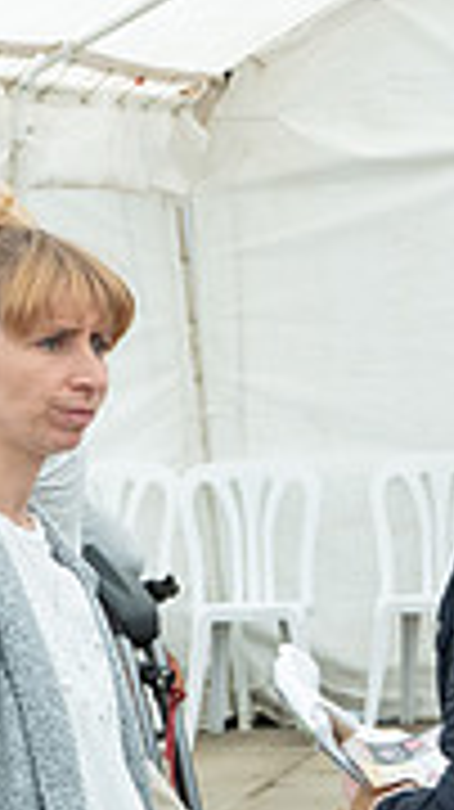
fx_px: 4353
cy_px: 686
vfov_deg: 10.6
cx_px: 1115
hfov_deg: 5.7
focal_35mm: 203
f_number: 8
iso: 1400
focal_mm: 60
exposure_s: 1/160
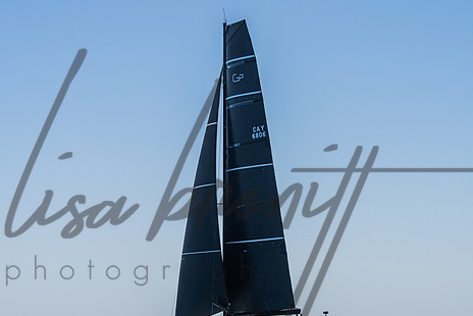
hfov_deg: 19.6
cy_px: 205
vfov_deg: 13.2
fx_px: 1367
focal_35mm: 104
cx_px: 265
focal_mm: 62
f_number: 8
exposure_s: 1/1600
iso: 500
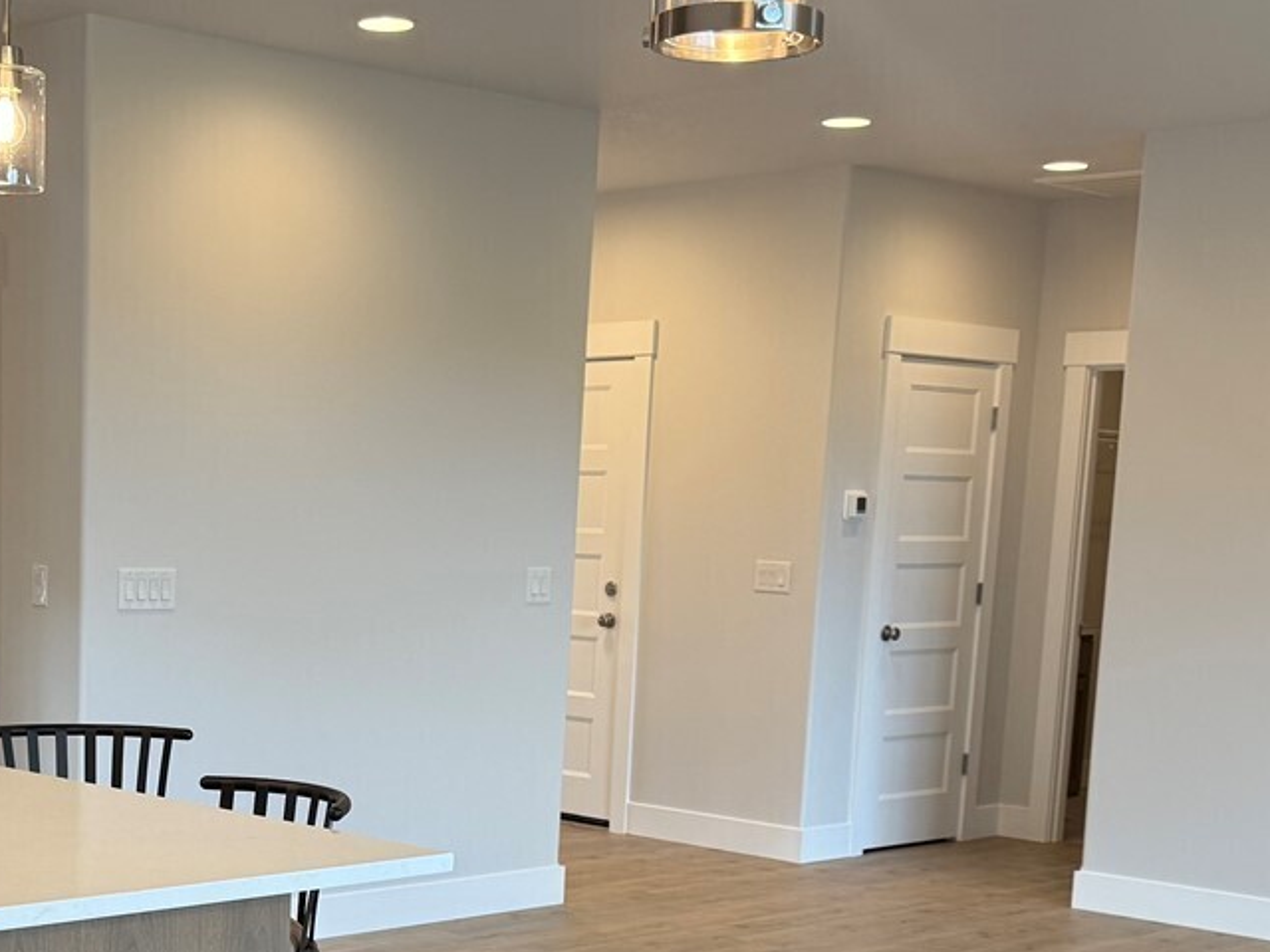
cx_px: 258
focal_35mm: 60
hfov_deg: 31.4
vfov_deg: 23.8
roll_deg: -1.8
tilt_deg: -8.3
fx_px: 2201
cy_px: 855
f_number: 1.78
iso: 125
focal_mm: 6.76
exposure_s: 1/120
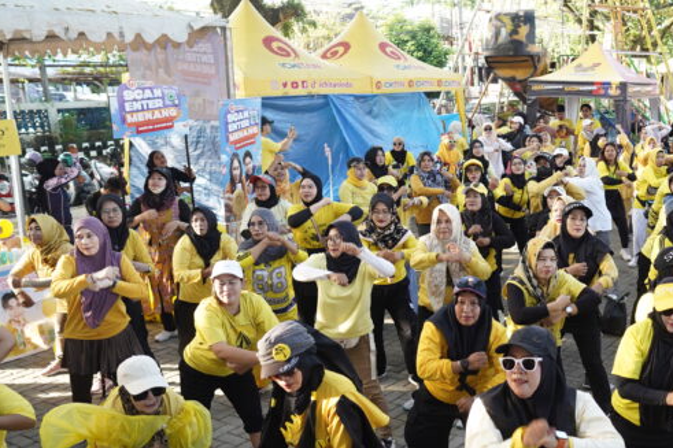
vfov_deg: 31.6
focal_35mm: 42
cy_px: 305
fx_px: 785
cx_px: 566
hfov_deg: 43.6
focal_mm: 24
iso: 400
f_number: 2.8
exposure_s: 1/200
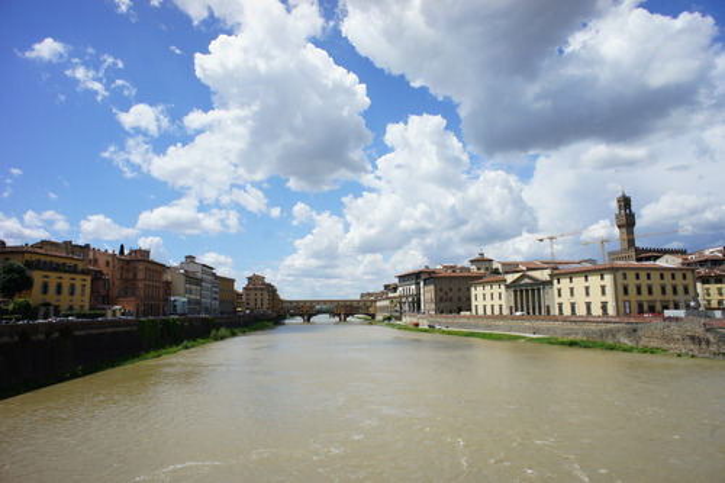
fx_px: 483
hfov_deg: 73.8
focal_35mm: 24
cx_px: 362
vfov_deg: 53.1
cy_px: 242
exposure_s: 1/400
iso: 200
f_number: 11
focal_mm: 16
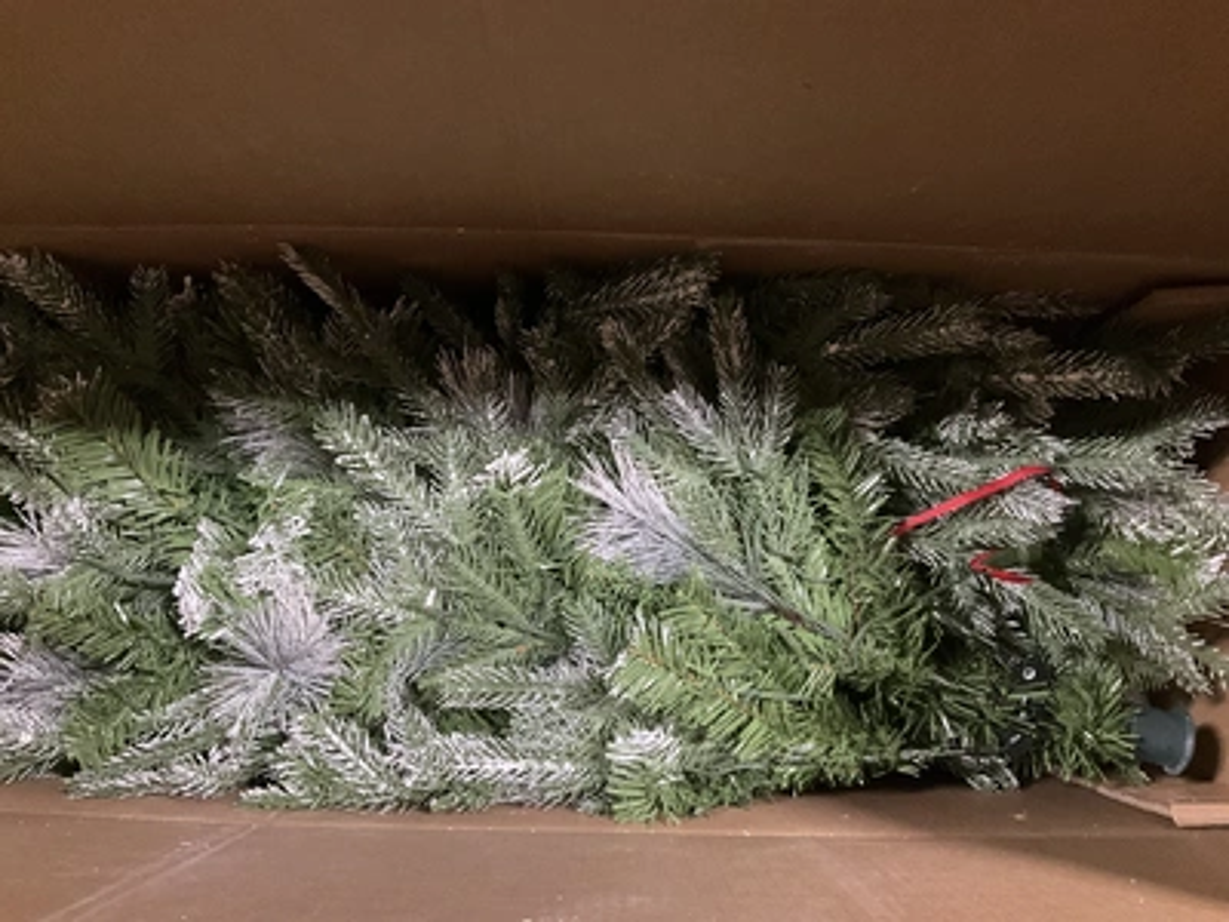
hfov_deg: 61.7
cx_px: 614
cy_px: 461
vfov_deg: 48.2
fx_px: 1030
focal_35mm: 29
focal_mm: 3
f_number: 1.8
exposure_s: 1/24
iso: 500
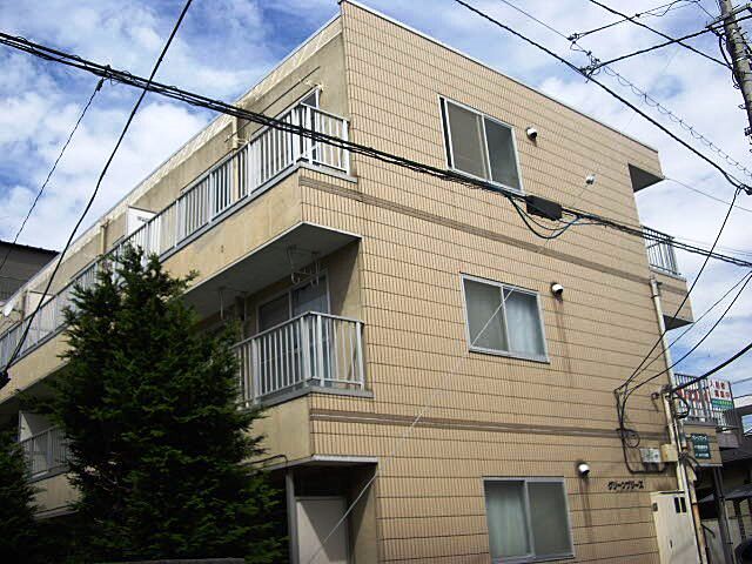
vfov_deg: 37.7
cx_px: 376
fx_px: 826
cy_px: 282
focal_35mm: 38
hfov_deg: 49.0
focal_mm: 7.9
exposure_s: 1/160
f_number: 8
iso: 64
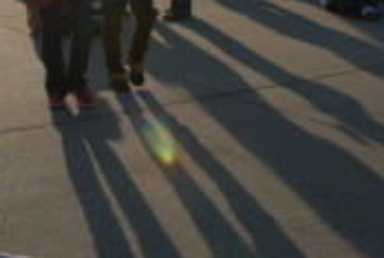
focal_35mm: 86
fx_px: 920
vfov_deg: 15.1
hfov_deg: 23.2
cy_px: -93
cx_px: 66
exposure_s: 1/250
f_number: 8
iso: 100
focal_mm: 20
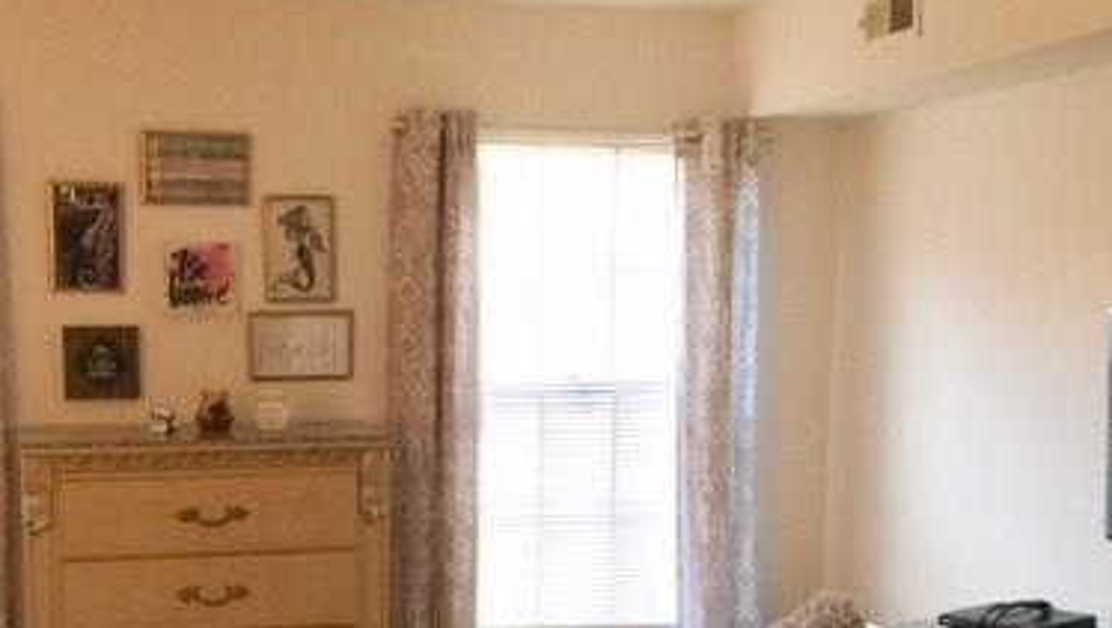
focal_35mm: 54
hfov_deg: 38.4
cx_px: 473
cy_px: 515
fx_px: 1593
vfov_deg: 21.9
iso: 40
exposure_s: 1/15
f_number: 2.2
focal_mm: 4.15
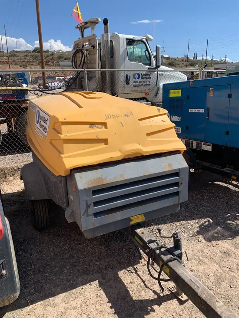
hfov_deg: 53.1
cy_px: 159
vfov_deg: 67.3
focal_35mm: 26
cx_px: 120
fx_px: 239
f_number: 1.8
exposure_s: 1/2421
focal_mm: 4.25
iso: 25
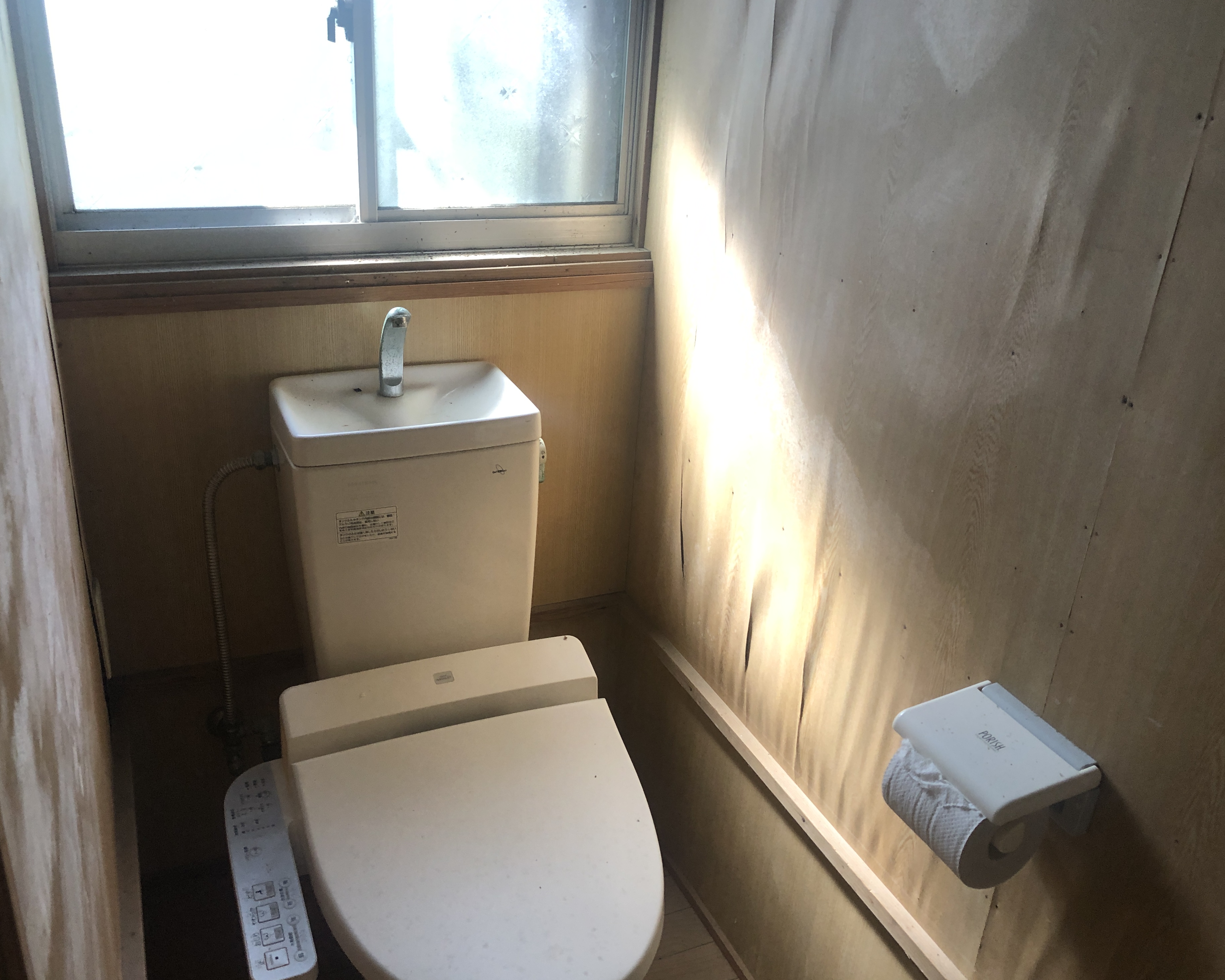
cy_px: 489
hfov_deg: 58.7
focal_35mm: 30
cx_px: 573
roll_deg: -3.6
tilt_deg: -25.8
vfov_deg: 48.5
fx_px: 1088
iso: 40
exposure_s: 1/15
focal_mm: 3.99
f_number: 1.8
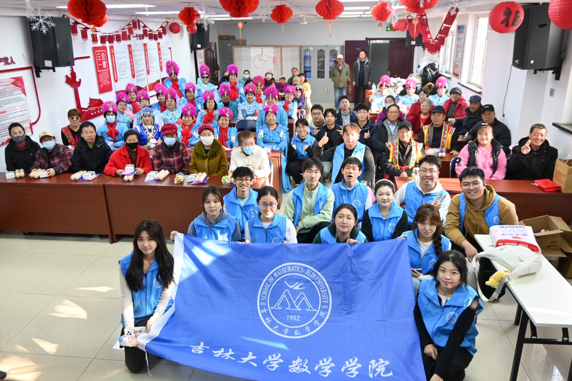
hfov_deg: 63.2
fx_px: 465
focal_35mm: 29
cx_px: 286
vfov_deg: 44.6
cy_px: 190
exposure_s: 1/125
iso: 1100
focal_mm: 19.5
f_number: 3.8
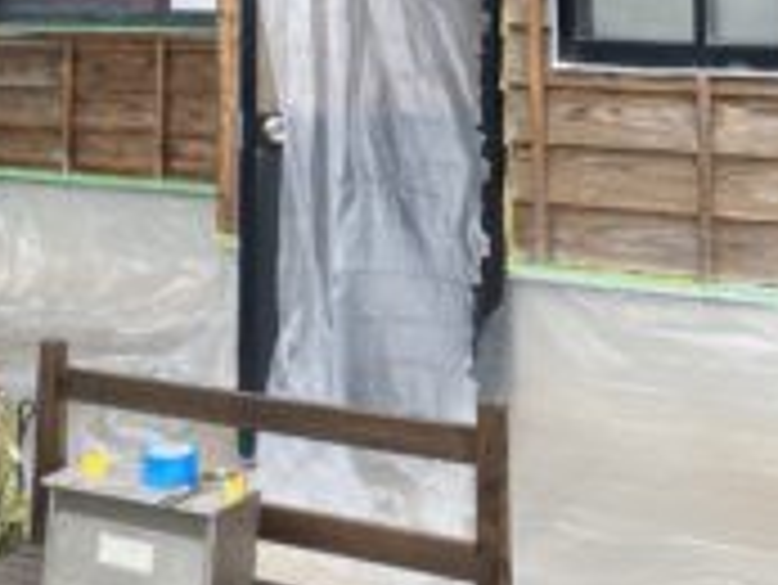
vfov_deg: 18.7
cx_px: 261
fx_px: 1619
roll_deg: -0.5
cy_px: -212
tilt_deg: +7.4
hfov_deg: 26.9
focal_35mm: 72
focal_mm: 4.25
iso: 32
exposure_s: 1/297
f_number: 1.8
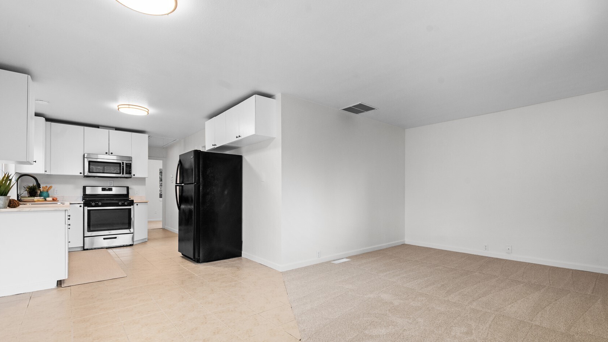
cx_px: 307
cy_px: 172
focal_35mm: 17
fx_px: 274
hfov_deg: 95.9
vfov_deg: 63.9
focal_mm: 16
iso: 500
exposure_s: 1/25
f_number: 6.3
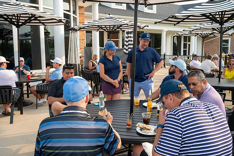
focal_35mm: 32
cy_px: 78
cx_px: 117
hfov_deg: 59.4
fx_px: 205
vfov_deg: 41.6
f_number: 6.3
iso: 250
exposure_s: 1/125
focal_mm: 31.5
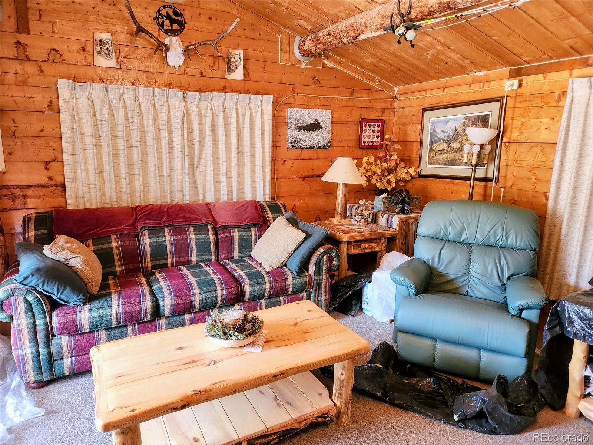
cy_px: 222
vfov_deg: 58.9
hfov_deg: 73.9
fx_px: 394
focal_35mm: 23
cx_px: 296
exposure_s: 1/120
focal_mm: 5.4
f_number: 1.8
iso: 320
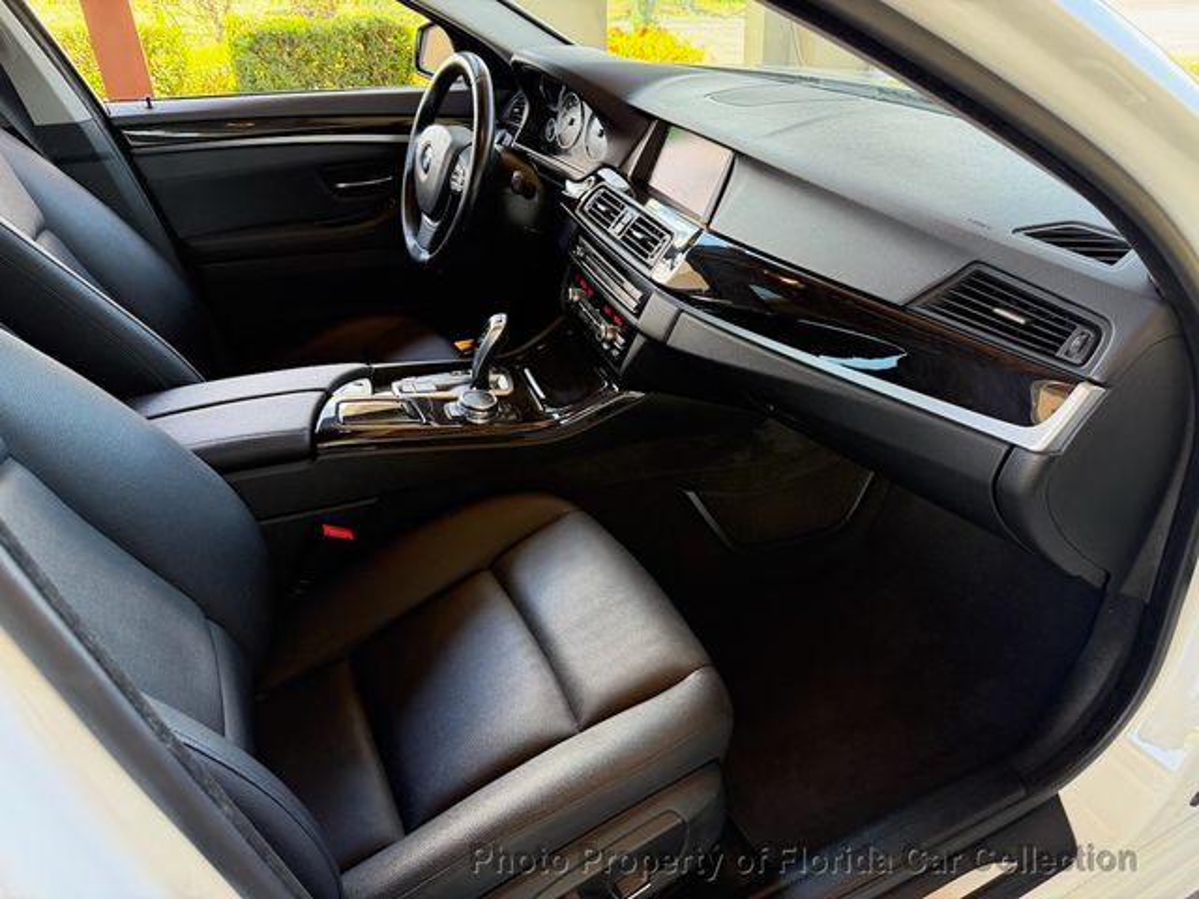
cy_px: 450
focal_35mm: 24
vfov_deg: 56.8
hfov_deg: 71.6
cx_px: 600
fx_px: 831
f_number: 1.78
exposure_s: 1/64
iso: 200
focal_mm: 6.76
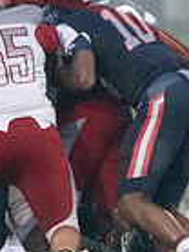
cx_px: 20
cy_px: 191
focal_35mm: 1202
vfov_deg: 1.7
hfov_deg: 1.2
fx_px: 8764
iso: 10000
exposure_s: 1/2000
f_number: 3.2
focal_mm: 200
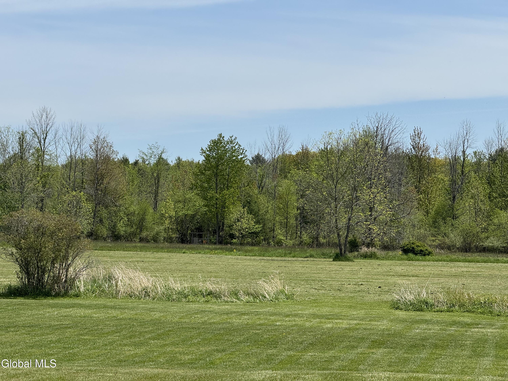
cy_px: 190
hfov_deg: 16.4
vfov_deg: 12.3
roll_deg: -0.8
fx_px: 1761
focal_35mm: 120
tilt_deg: -0.4
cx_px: 254
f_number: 2.8
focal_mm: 15.66
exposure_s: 1/2146
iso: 50
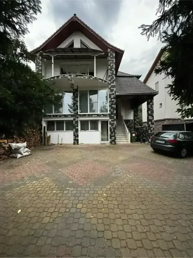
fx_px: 104
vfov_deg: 102.1
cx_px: 96
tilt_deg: +0.3
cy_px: 129
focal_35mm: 14
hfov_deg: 85.7
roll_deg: +0.3
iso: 40
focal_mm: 2.22
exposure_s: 1/99
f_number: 2.2
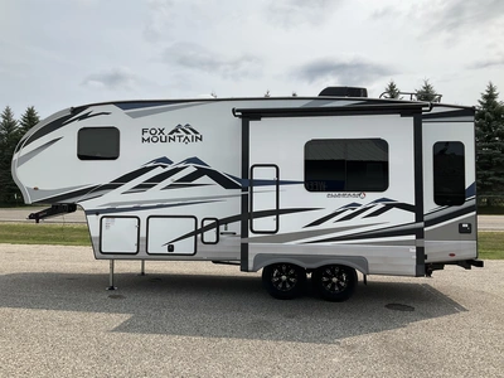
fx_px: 422
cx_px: 252
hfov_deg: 61.7
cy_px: 189
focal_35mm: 29
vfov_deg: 48.2
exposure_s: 1/3322
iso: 25
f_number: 1.8
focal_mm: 3
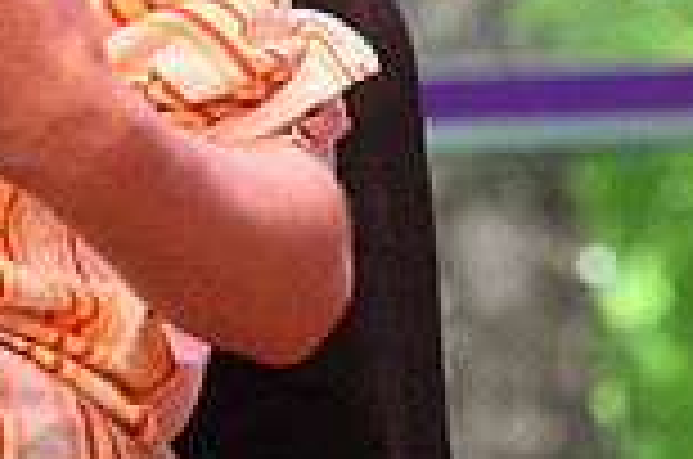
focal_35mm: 632
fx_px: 12141
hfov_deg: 3.3
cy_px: -344
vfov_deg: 2.2
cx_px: -436
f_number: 8
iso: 1600
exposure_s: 1/125
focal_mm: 165
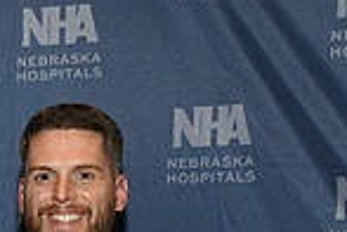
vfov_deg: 9.1
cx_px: -127
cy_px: 451
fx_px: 1369
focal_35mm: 142
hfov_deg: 13.8
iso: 6400
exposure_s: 1/60
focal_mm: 36
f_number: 11
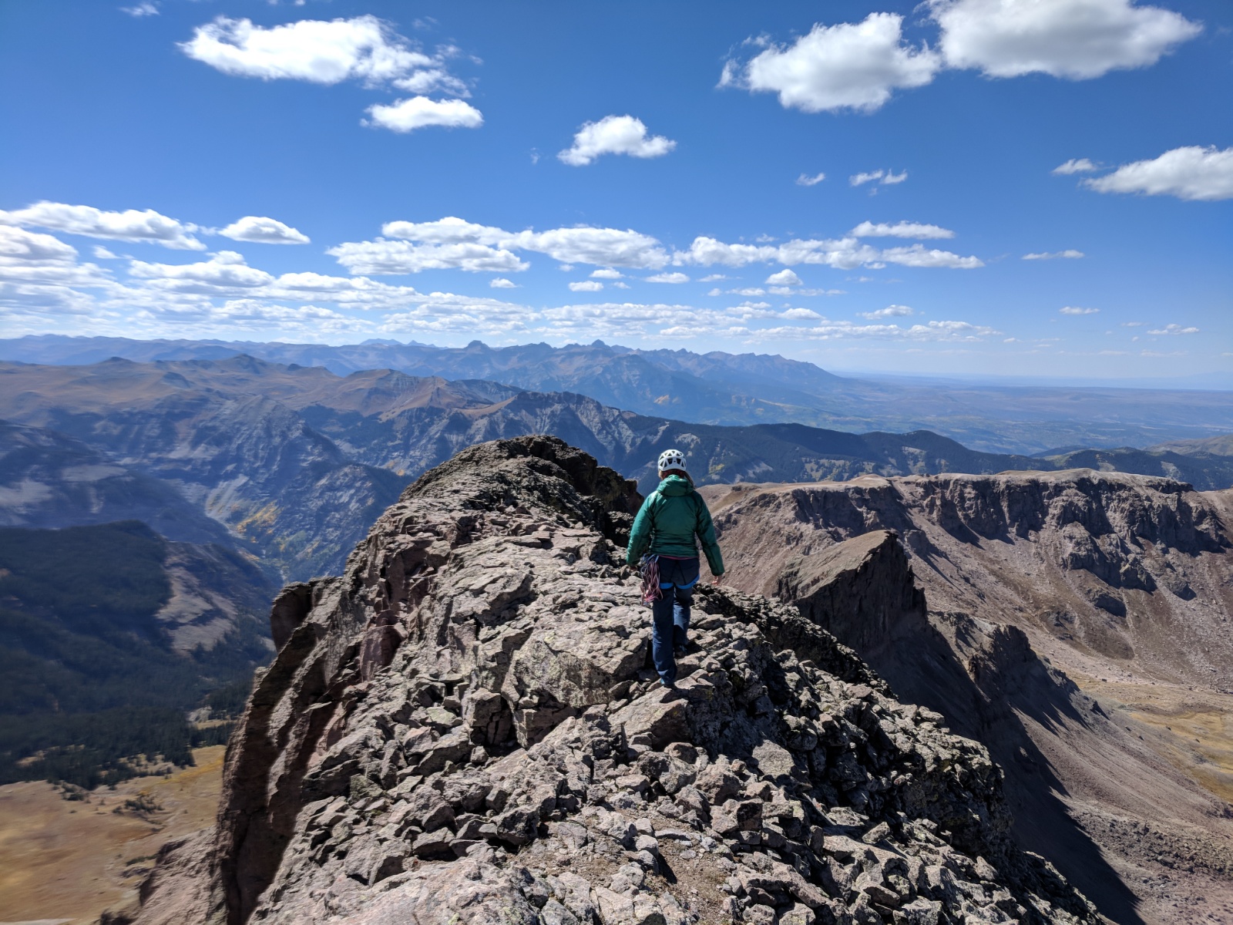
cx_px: 616
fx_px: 926
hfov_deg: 67.3
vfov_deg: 53.1
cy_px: 462
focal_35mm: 26
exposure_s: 1/2387
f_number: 2
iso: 51
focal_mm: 4.67
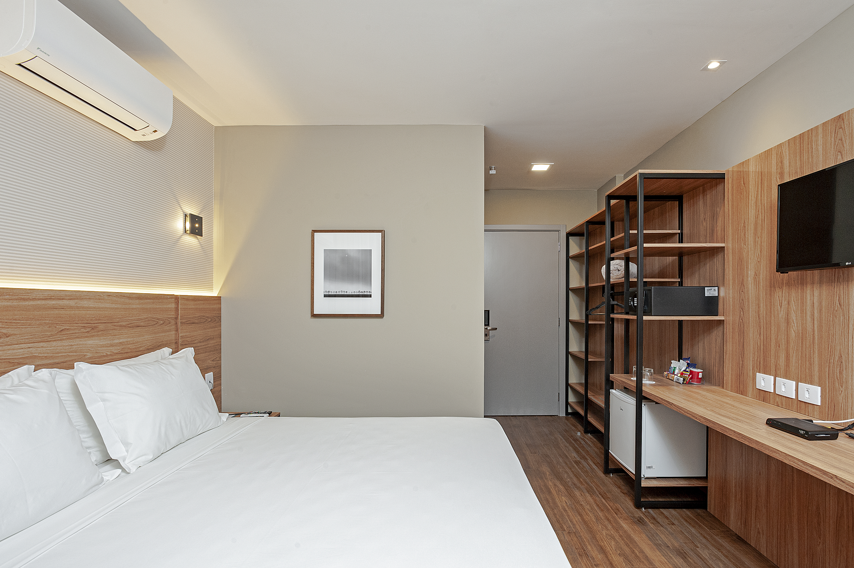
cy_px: 284
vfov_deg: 70.4
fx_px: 403
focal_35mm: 17
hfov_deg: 93.3
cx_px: 427
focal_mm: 17
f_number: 11
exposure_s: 1/10
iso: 400
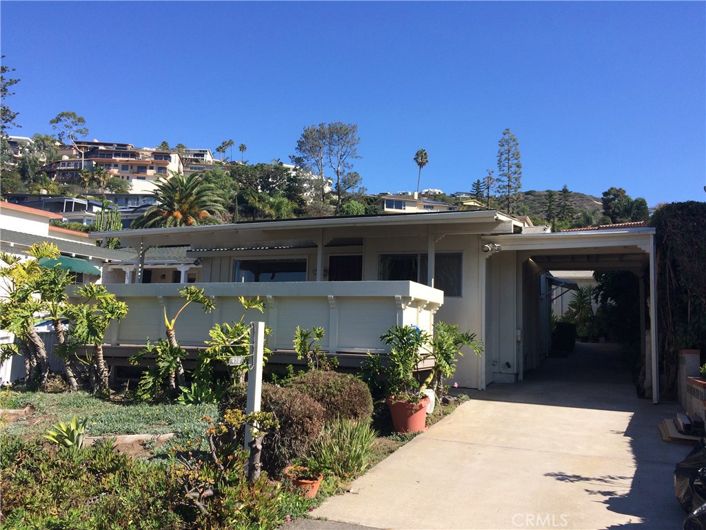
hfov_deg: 61.7
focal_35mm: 29
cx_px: 353
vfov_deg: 48.2
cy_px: 265
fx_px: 591
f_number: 2.2
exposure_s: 1/1580
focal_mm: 4.15
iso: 32
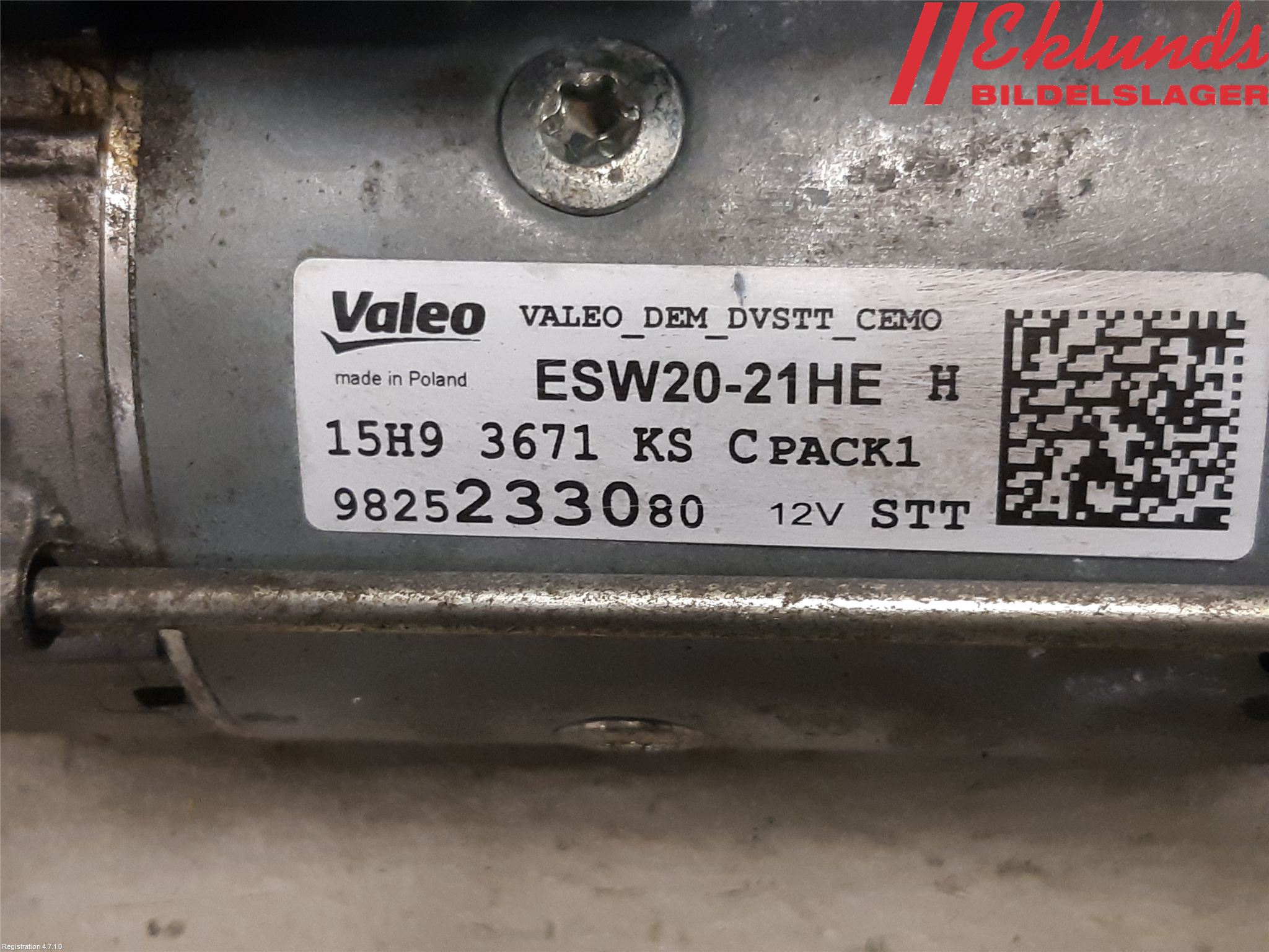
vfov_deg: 53.1
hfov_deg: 67.3
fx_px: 953
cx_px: 634
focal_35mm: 26
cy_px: 476
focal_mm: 3.93
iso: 250
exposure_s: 1/50
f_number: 1.7
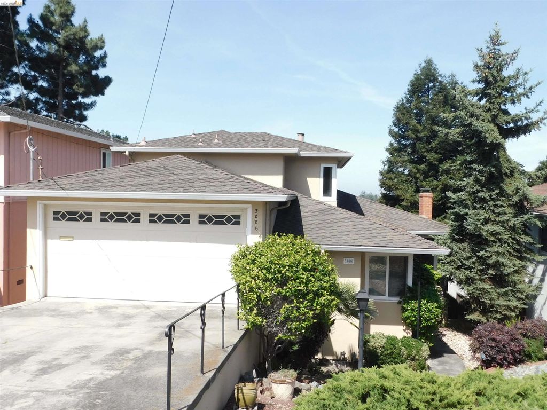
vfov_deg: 46.8
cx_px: 274
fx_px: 474
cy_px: 205
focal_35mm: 30
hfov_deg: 60.0
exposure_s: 1/800
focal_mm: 5.3
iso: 125
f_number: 3.2
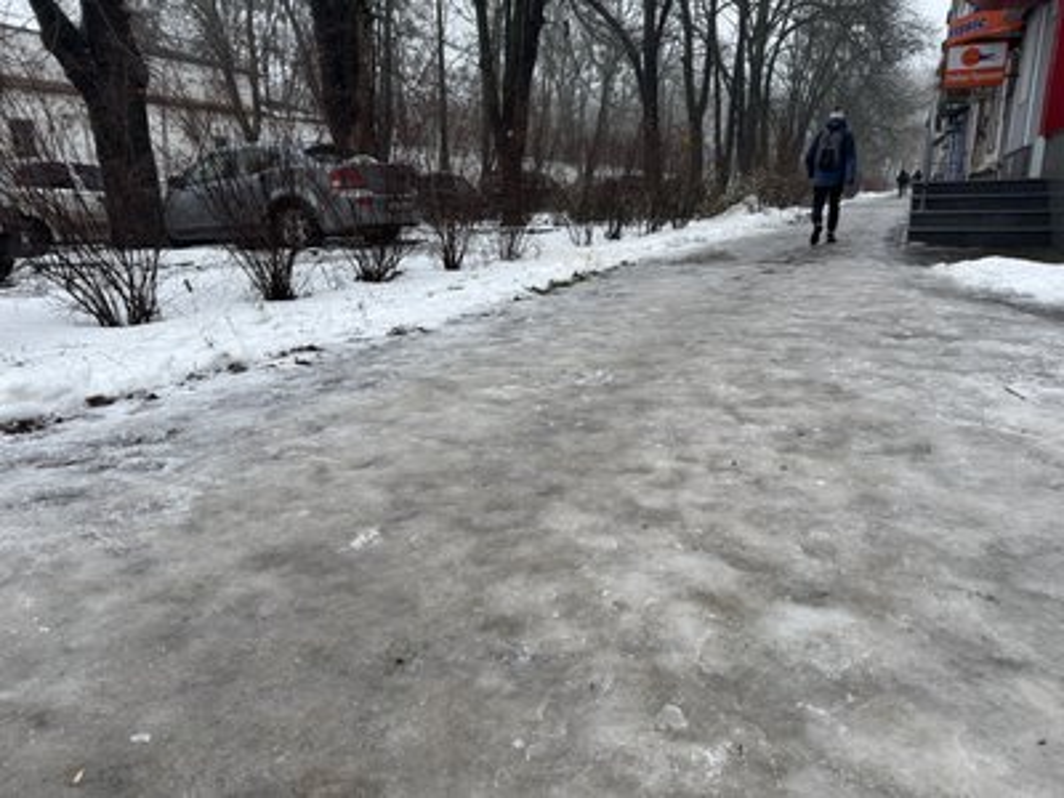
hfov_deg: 71.6
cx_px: 532
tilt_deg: -15.8
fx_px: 738
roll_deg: +0.6
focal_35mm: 24
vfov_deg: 56.8
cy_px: 399
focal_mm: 6.76
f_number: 1.78
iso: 80
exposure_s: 1/121
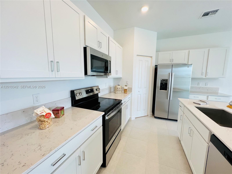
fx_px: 87
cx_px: 116
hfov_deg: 106.2
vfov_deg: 89.9
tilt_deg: -7.7
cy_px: 87
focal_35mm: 13
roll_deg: -1.0
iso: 160
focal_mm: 1.57
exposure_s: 1/120
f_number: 1.8
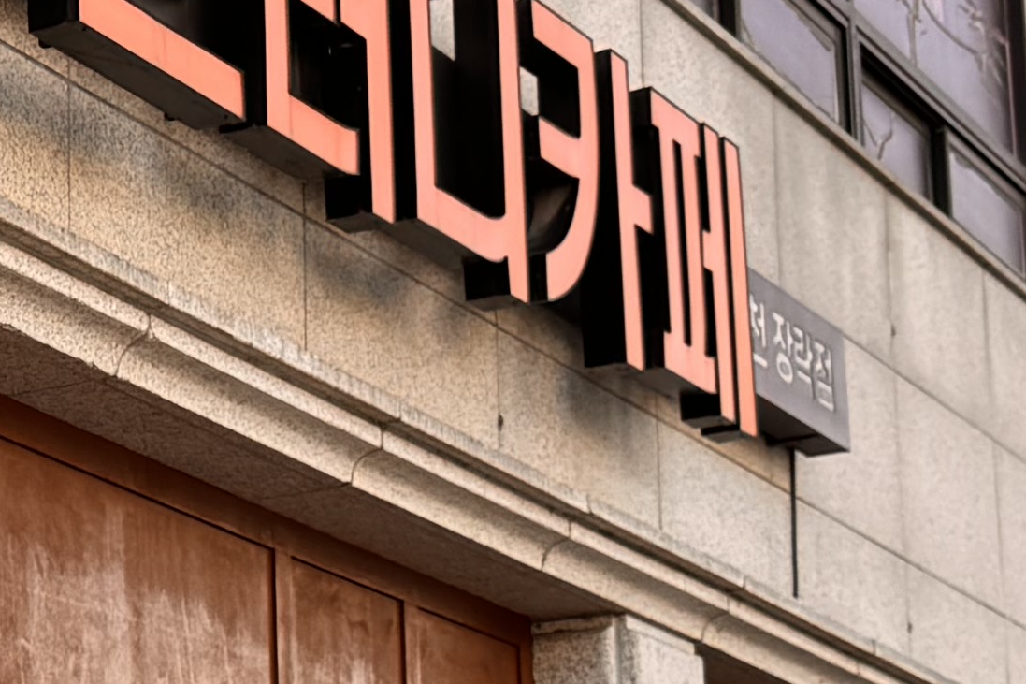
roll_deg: -0.3
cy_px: 634
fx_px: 3704
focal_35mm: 130
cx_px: -598
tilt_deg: +10.4
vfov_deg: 10.5
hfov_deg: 14.5
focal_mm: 6.86
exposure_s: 1/756
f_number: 1.78
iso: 80
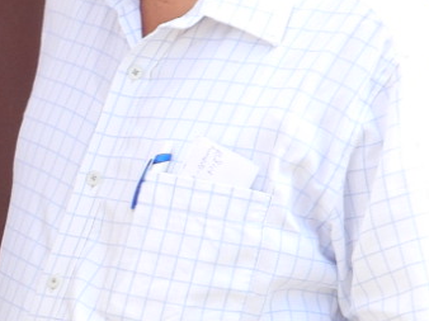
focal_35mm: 296
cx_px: -635
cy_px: 428
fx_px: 3666
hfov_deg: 6.4
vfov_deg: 5.0
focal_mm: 7.9
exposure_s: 1/160
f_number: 3.2
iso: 100
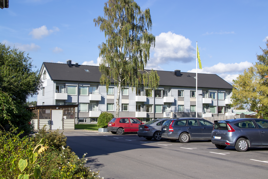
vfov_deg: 28.1
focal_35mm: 48
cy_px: 90
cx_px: 134
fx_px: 357
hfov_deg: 41.1
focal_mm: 32
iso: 100
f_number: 8
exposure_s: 1/250
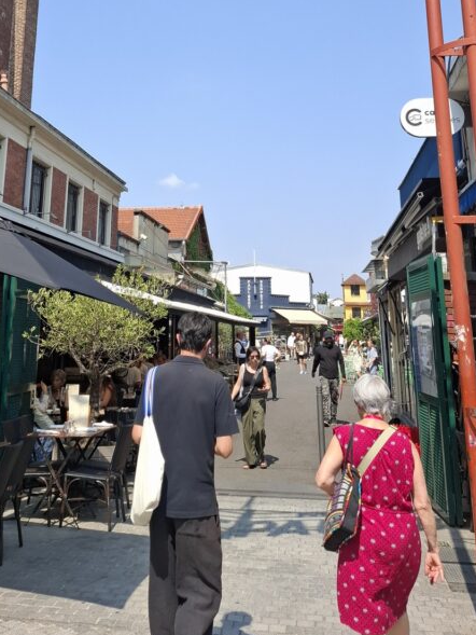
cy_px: 134
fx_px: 733
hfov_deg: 35.8
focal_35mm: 40
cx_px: 185
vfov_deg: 44.7
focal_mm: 5.54
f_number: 1.8
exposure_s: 1/1342
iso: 50
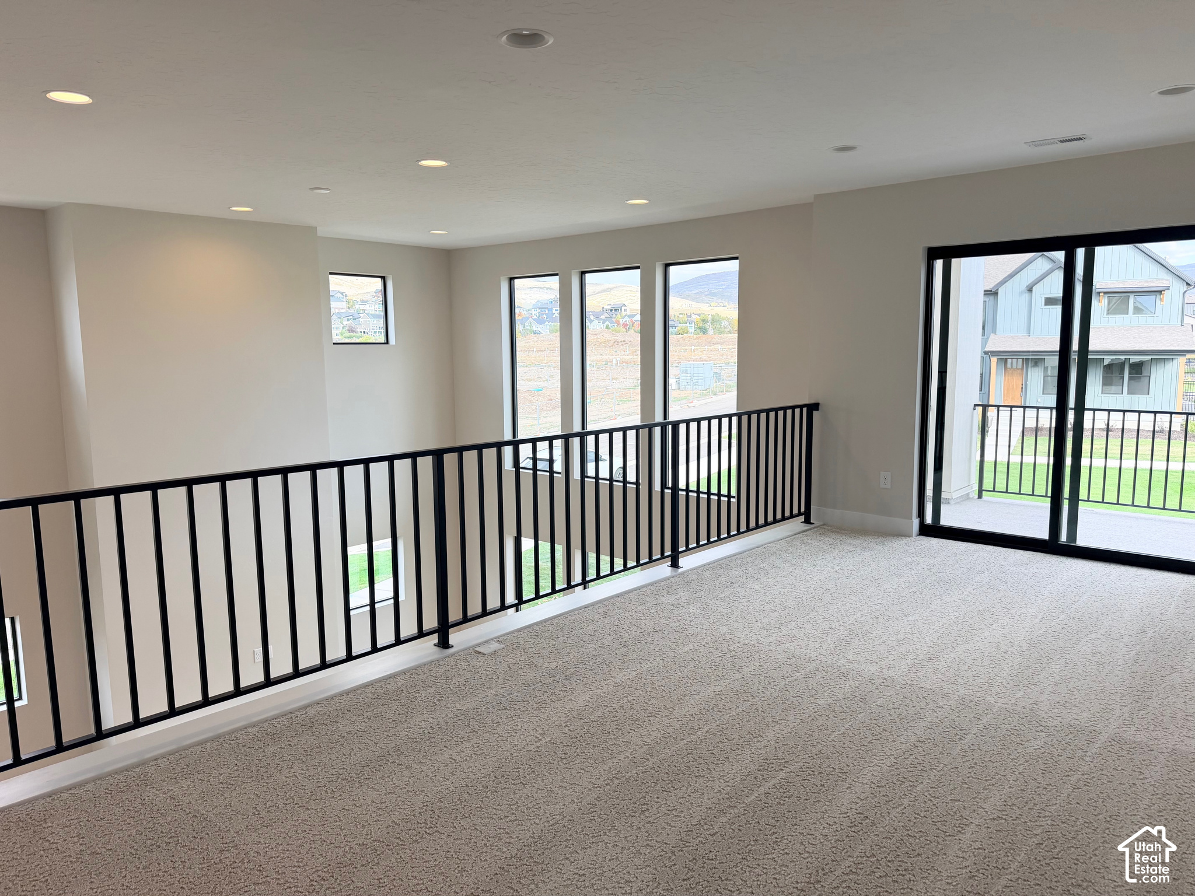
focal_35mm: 24
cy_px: 448
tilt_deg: -7.4
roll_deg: +0.9
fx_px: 829
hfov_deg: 71.6
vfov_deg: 56.8
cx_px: 598
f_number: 1.78
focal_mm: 6.76
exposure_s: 1/348
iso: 80
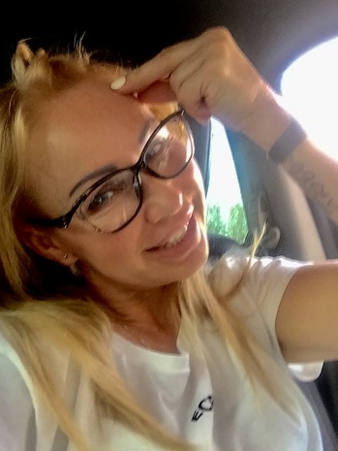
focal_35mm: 40
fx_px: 521
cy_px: 241
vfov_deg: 46.8
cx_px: 161
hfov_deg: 36.0
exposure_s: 1/33
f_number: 2.2
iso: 40
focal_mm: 2.65
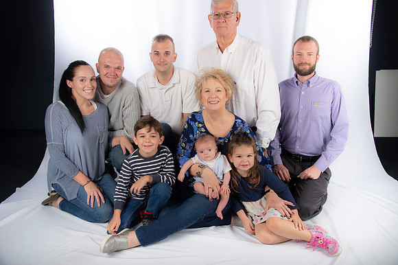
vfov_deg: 41.1
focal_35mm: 32
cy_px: 132
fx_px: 354
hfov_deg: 58.7
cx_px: 199
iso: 100
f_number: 5.6
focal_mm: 32
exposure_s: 1/200
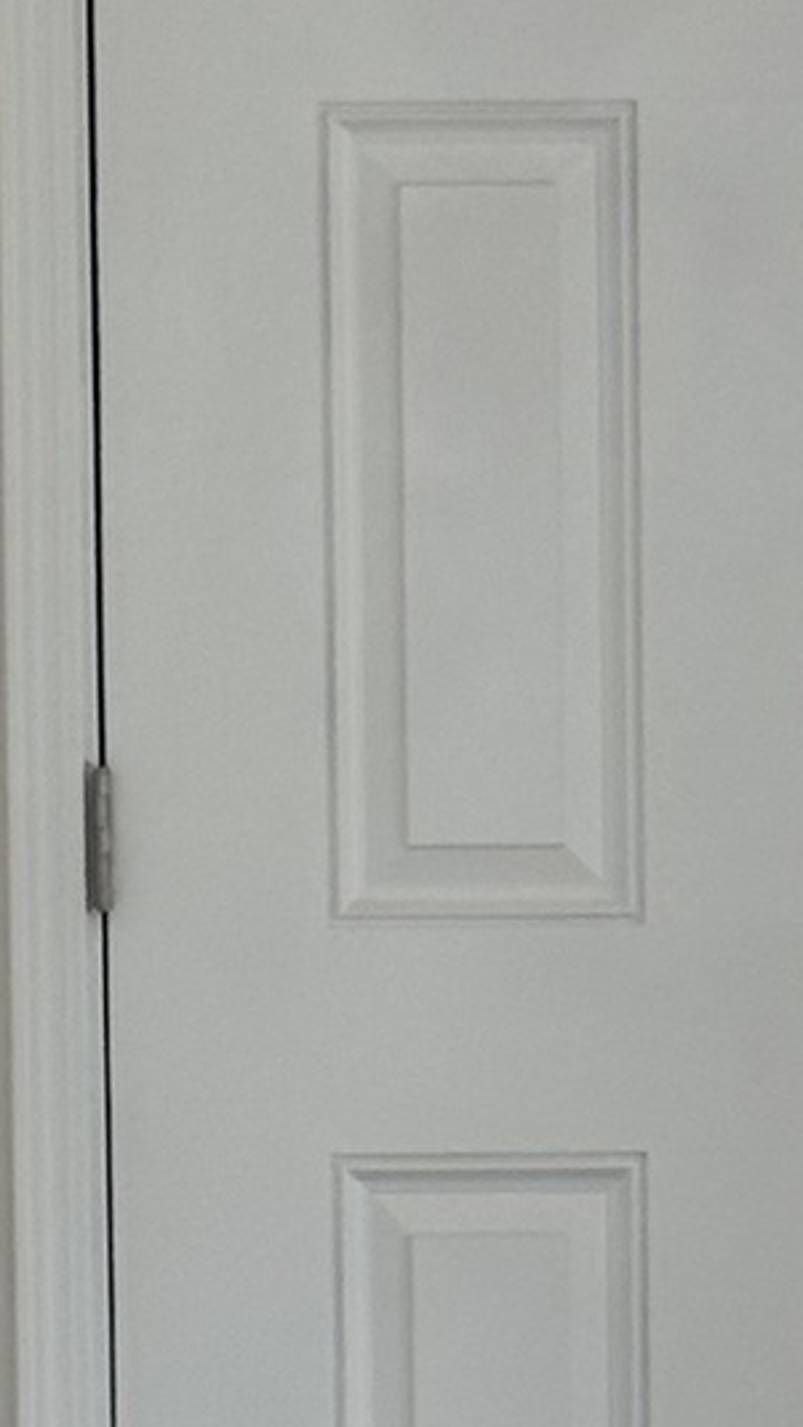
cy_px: 966
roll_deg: -0.6
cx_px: 824
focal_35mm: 225
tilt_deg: -2.8
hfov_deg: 5.4
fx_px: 8516
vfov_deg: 9.6
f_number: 1.78
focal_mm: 6.76
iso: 80
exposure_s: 1/324
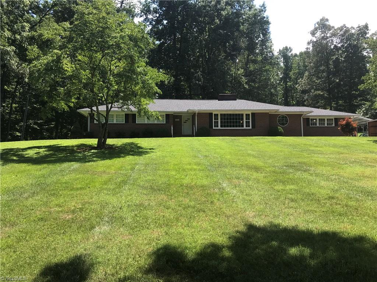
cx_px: 188
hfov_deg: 63.4
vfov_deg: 49.7
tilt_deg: +4.4
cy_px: 141
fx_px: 305
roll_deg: -0.4
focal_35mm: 28
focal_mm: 3.99
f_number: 1.8
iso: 20
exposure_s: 1/825
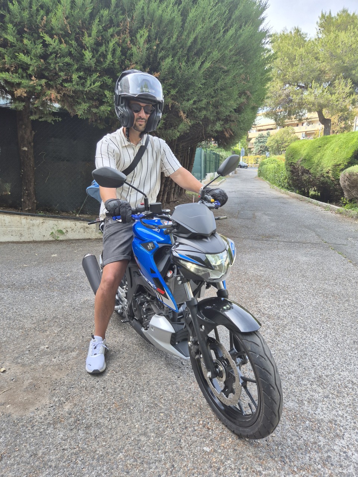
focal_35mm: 23
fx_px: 317
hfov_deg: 58.9
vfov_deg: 73.9
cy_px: 238
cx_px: 179
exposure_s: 1/297
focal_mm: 5.4
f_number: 1.8
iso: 25
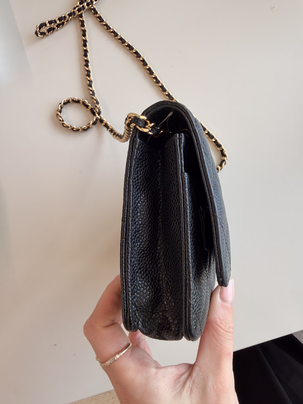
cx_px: 152
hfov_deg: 56.8
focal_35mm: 24
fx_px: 280
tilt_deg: -84.0
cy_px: 202
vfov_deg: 71.6
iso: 100
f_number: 2.2
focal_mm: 2.22
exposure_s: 1/100
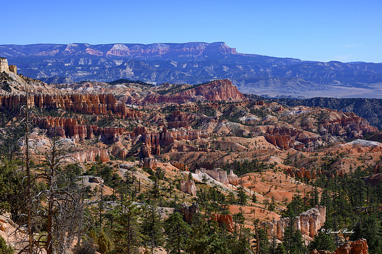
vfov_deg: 19.7
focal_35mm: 69
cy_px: 127
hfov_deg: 29.3
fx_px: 732
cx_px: 191
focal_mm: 69
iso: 100
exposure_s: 1/160
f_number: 11
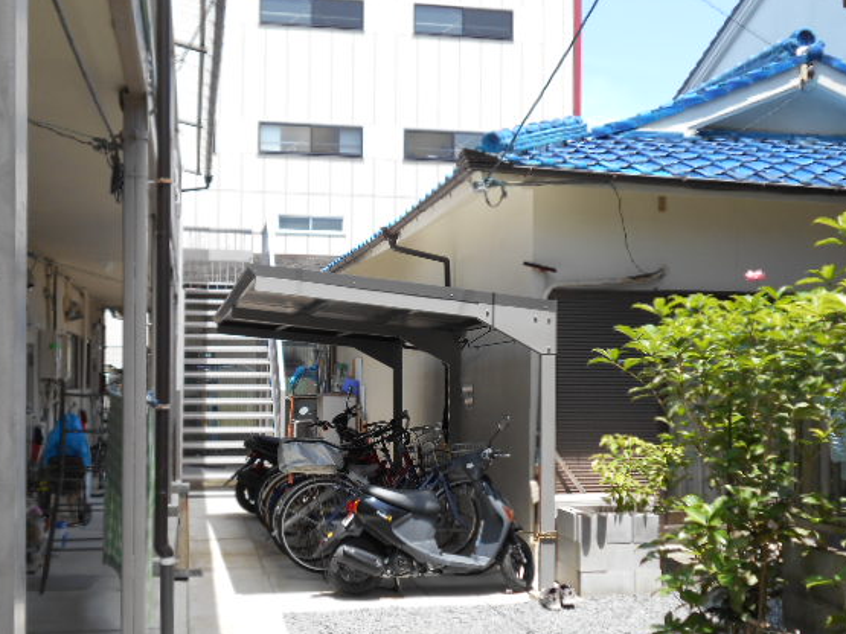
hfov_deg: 42.0
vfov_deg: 32.1
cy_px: 360
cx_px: 367
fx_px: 1100
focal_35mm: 45
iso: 80
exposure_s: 1/320
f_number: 3.9
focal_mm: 6.7
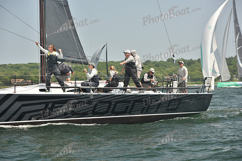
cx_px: 121
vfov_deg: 12.5
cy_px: 80
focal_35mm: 110
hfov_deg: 18.6
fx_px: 740
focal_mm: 110
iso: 250
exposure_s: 1/640
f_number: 5
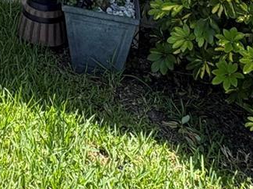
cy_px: -181
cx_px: -49
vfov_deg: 16.5
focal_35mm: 69
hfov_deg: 25.4
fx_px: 504
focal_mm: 2.22
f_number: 2.2
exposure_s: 1/615
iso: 40
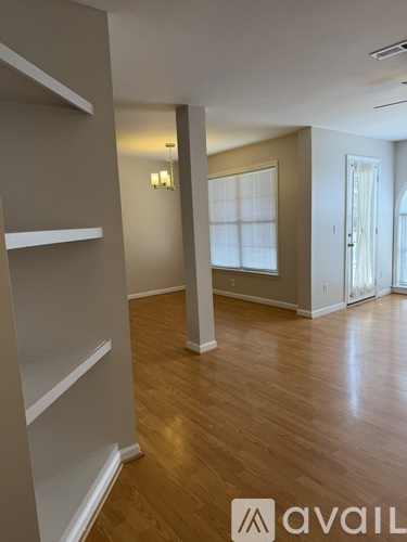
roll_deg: +1.9
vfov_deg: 71.6
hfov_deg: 56.8
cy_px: 271
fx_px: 376
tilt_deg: -8.1
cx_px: 204
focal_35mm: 24
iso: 80
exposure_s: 1/196
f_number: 1.78
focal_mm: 6.76
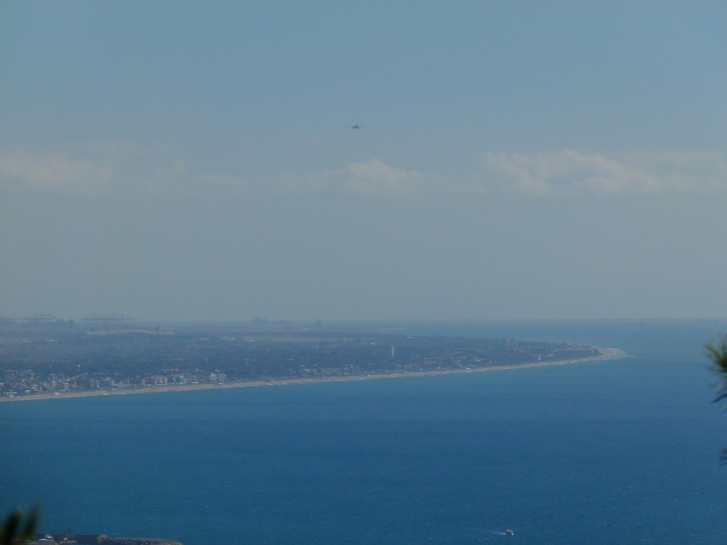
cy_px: 272
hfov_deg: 7.0
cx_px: 364
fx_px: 5944
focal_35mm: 283
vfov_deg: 5.3
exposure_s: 1/2000
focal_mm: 50.9
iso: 100
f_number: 4.5
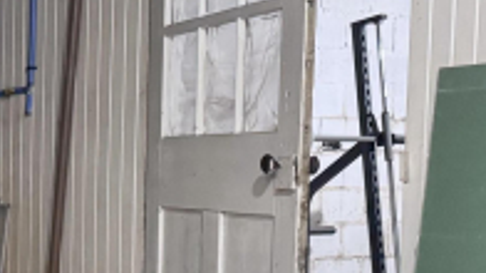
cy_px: 278
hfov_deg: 19.6
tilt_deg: -4.9
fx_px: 1146
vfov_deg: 13.4
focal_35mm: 89
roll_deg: +0.4
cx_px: -316
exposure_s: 1/40
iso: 640
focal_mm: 6.76
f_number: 1.78
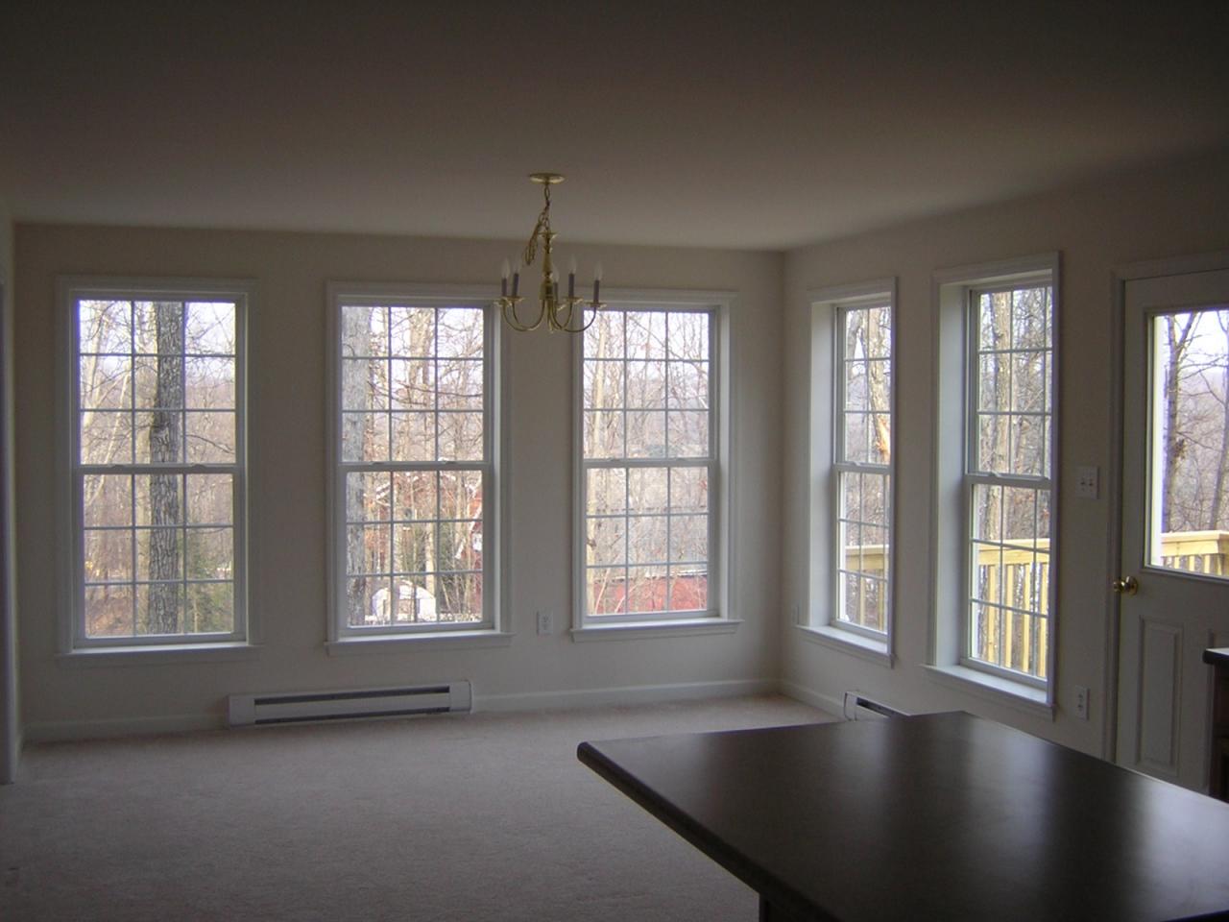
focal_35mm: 36
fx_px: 1278
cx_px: 614
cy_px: 461
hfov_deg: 51.4
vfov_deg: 39.7
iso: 100
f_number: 2.6
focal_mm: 4.7
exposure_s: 1/133
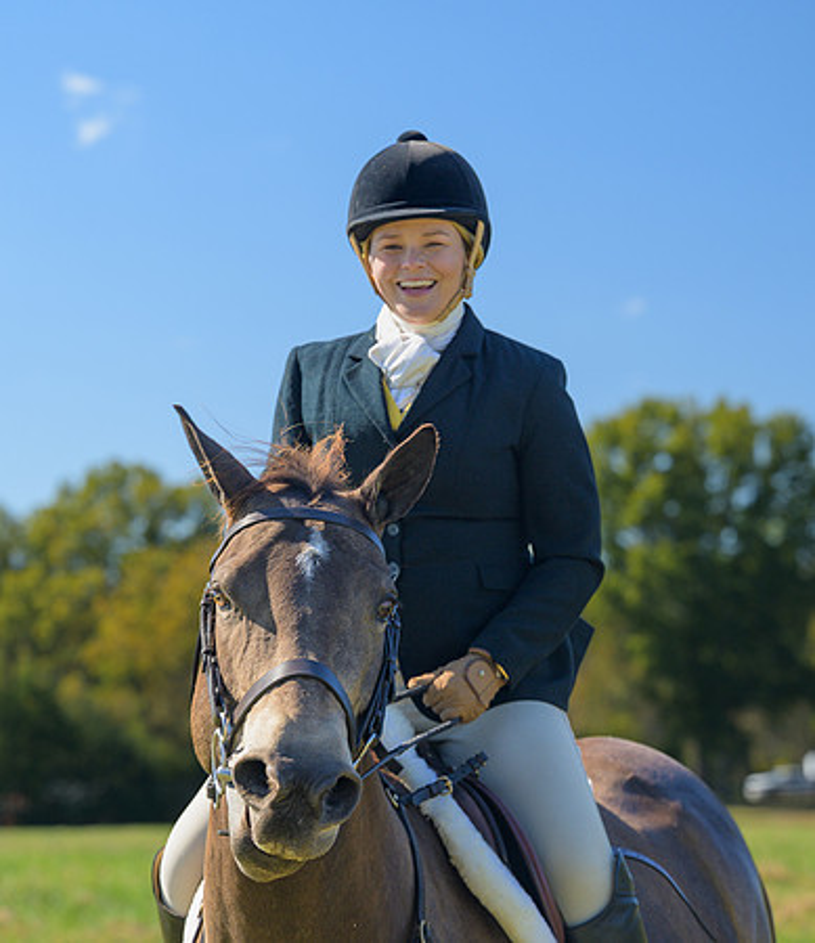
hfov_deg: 13.0
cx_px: 277
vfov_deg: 15.0
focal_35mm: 124
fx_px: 3576
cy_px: 444
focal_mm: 86
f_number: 4
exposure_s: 1/500
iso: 200
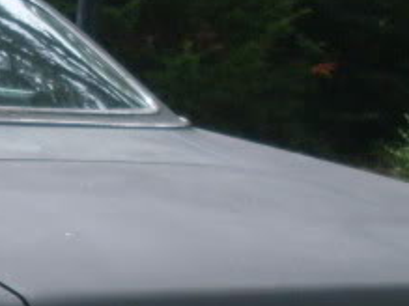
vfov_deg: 8.3
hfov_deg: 10.7
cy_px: 213
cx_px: -189
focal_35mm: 178
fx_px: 2102
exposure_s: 1/500
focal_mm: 6.3
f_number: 2.8
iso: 80
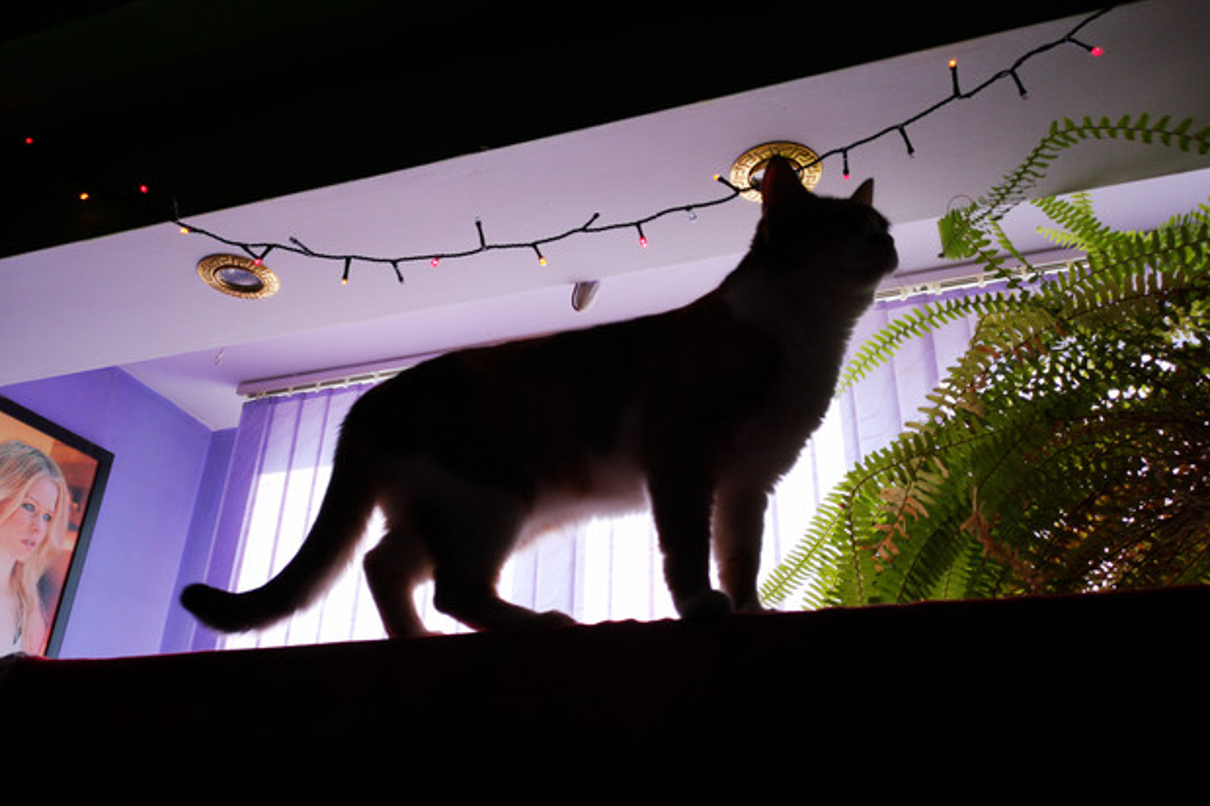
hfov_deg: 63.7
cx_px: 615
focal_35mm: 29
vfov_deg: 44.9
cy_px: 396
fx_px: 974
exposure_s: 1/145
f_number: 1.8
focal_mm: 5.58
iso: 50
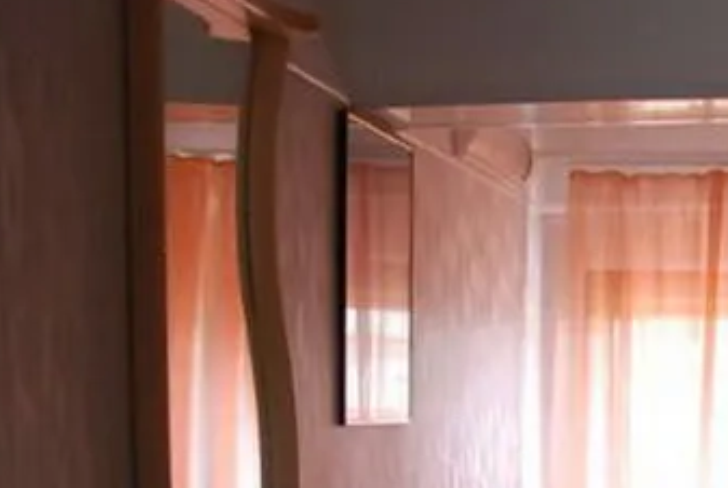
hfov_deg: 22.7
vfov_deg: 15.5
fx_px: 1661
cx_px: 875
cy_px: 724
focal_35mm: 82
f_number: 3.5
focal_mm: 18
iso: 1000
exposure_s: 1/125
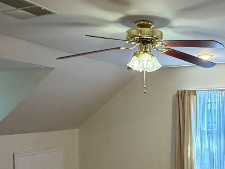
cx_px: 185
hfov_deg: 38.0
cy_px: 131
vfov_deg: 29.7
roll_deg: -0.1
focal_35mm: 48
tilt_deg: -2.6
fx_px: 312
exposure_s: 1/120
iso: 250
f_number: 2.2
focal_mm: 2.22
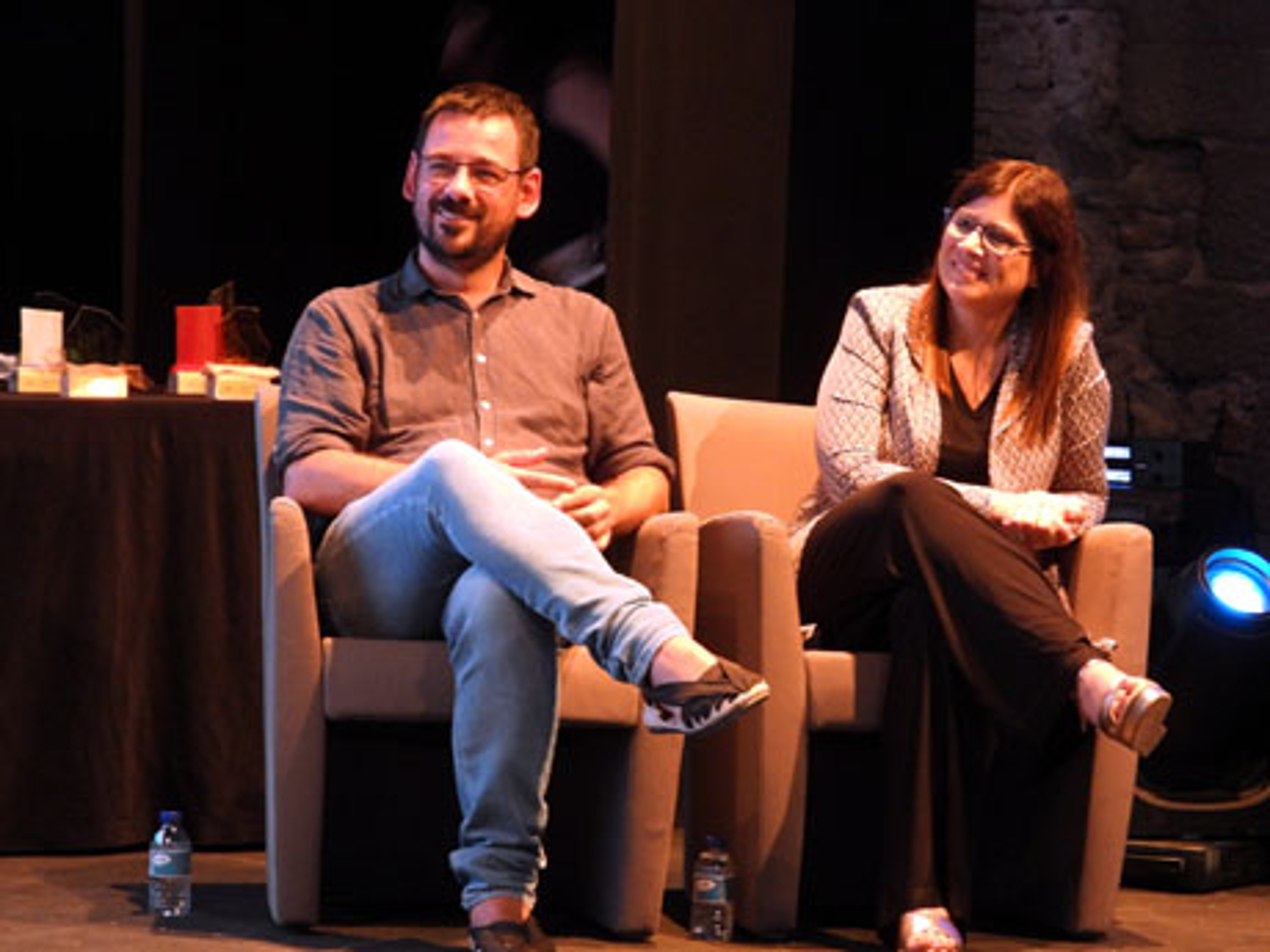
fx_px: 5320
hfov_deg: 13.6
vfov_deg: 10.2
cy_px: 476
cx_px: 635
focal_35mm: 145
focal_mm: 26.1
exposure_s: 1/8
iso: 800
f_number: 4
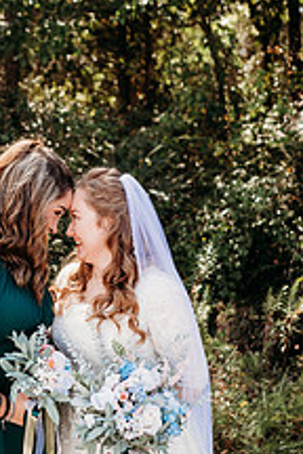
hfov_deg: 26.7
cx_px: 80
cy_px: 303
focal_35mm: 50
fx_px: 631
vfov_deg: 39.1
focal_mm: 24
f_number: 2.2
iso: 100
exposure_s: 1/800
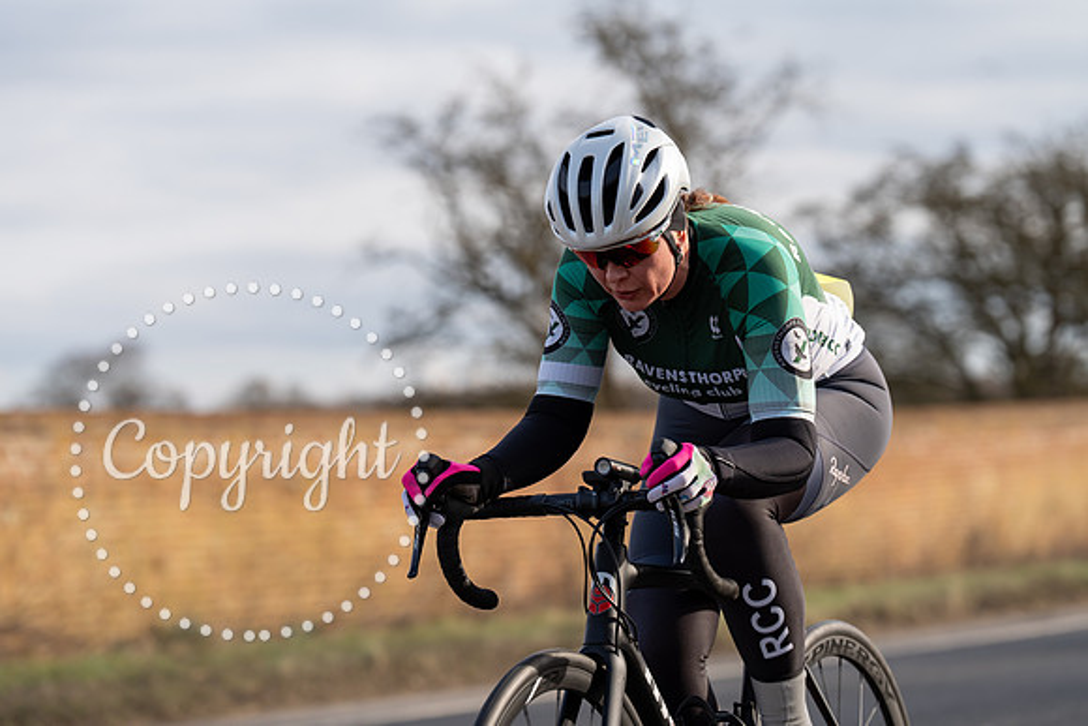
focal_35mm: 135
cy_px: 363
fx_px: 4081
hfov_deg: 15.2
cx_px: 544
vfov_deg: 10.2
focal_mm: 135
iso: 125
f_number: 4
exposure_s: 1/800
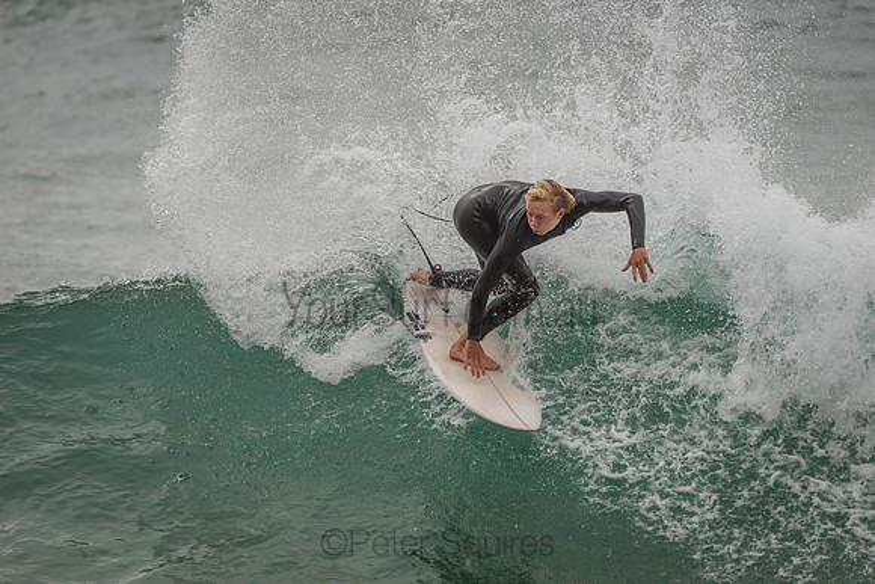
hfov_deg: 4.1
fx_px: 12155
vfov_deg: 2.8
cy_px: 292
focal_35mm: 500
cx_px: 438
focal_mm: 500
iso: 220
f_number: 5.6
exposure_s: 1/2000
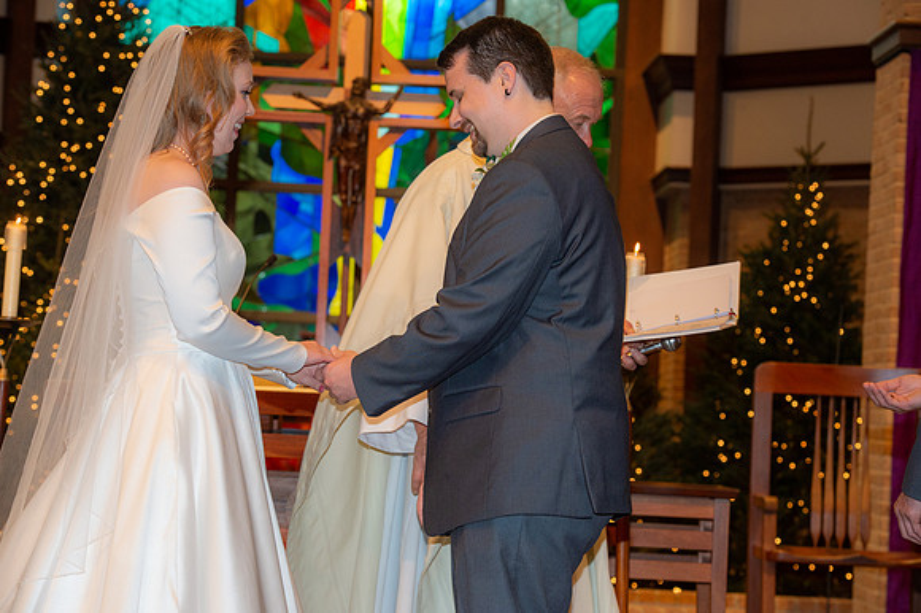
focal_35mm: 102
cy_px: 306
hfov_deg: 20.0
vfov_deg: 13.4
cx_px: 460
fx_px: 2608
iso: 1600
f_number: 7.1
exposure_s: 1/100
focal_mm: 102
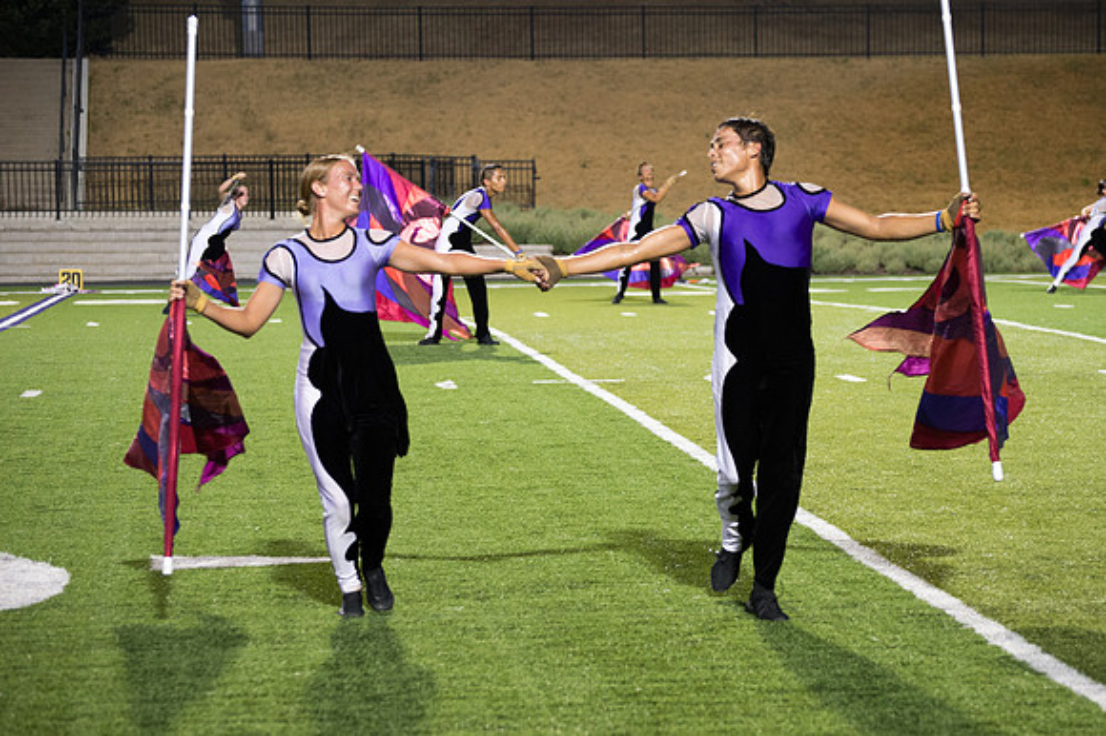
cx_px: 621
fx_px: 3471
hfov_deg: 18.1
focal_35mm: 113
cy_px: 393
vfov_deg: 12.1
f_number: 4.5
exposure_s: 1/200
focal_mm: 98
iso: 3200
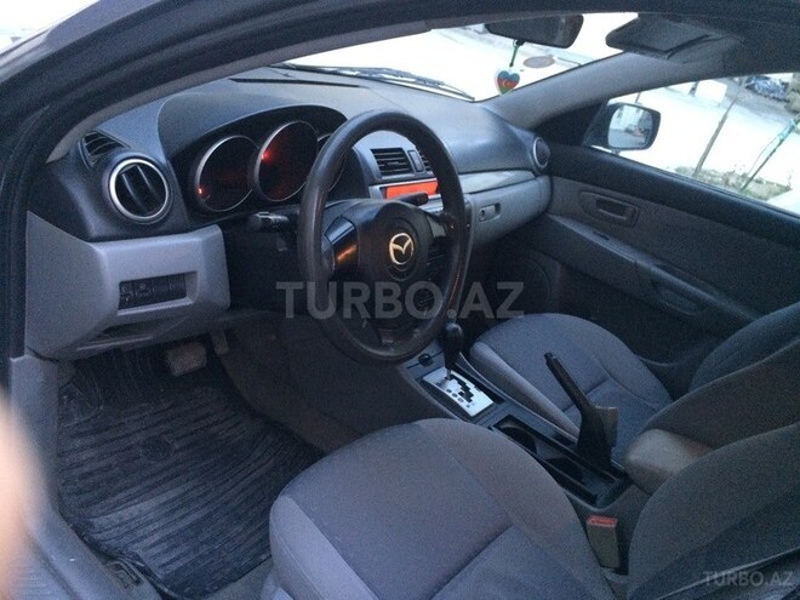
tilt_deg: -28.2
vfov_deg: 48.2
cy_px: 300
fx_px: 670
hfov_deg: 61.7
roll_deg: -16.4
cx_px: 400
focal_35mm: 29
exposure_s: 1/17
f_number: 2.2
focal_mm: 4.15
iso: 320
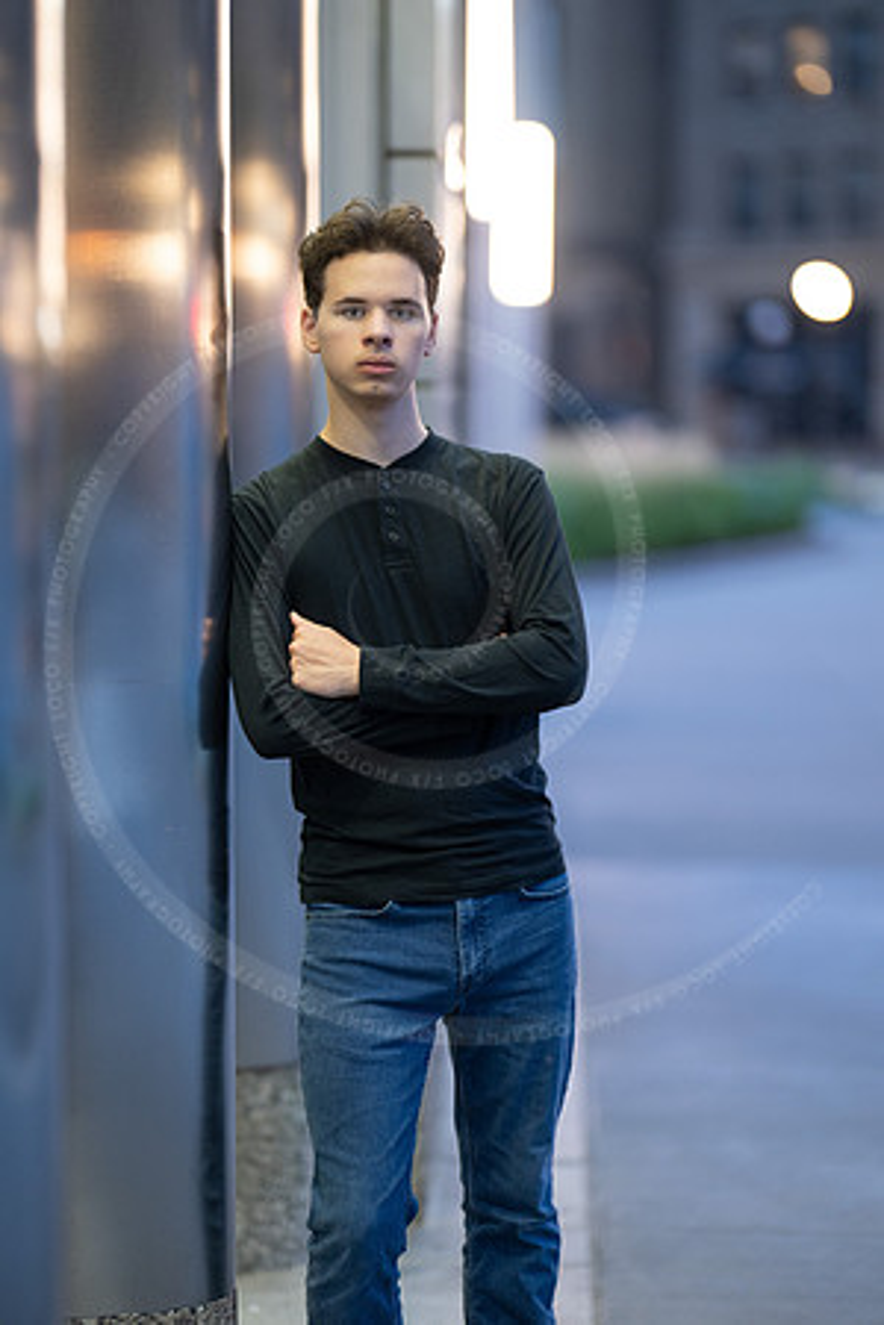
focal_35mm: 85
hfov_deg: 16.1
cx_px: 442
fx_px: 3131
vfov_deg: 23.9
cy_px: 662
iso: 1000
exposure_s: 1/200
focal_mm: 85
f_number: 1.2
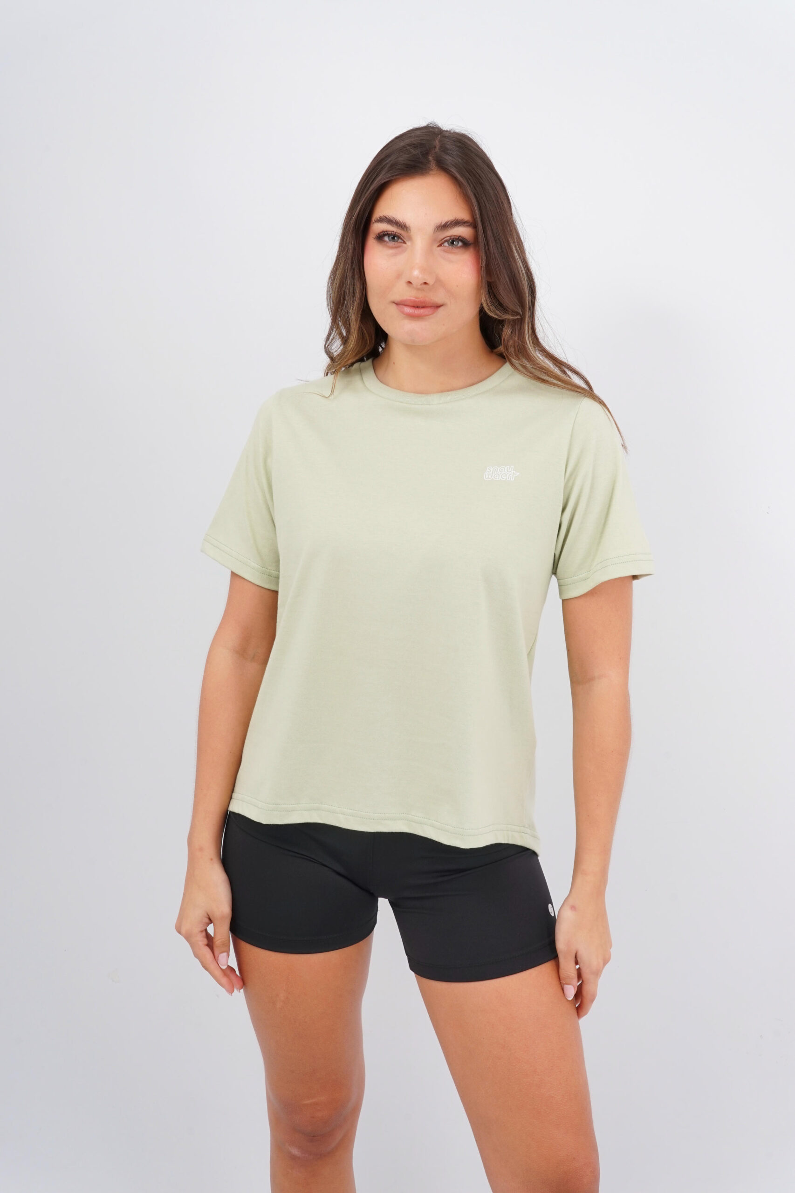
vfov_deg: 44.5
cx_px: 398
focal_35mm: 44
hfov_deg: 30.5
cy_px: 596
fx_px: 1458
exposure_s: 1/125
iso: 160
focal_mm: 44
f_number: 14
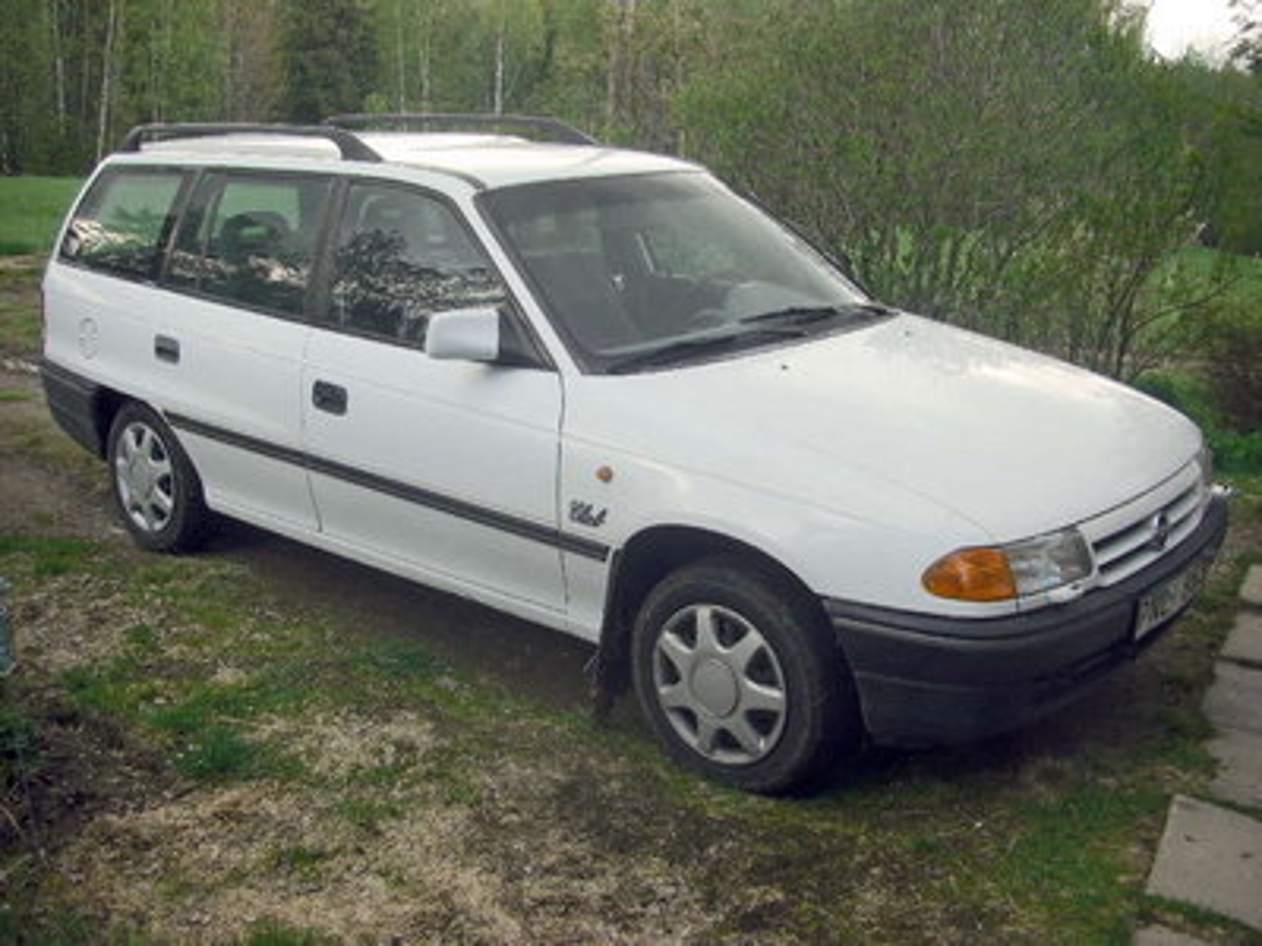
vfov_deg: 37.7
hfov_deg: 49.0
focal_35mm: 38
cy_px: 473
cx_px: 631
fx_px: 1385
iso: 50
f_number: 3.4
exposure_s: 1/80
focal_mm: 6.3
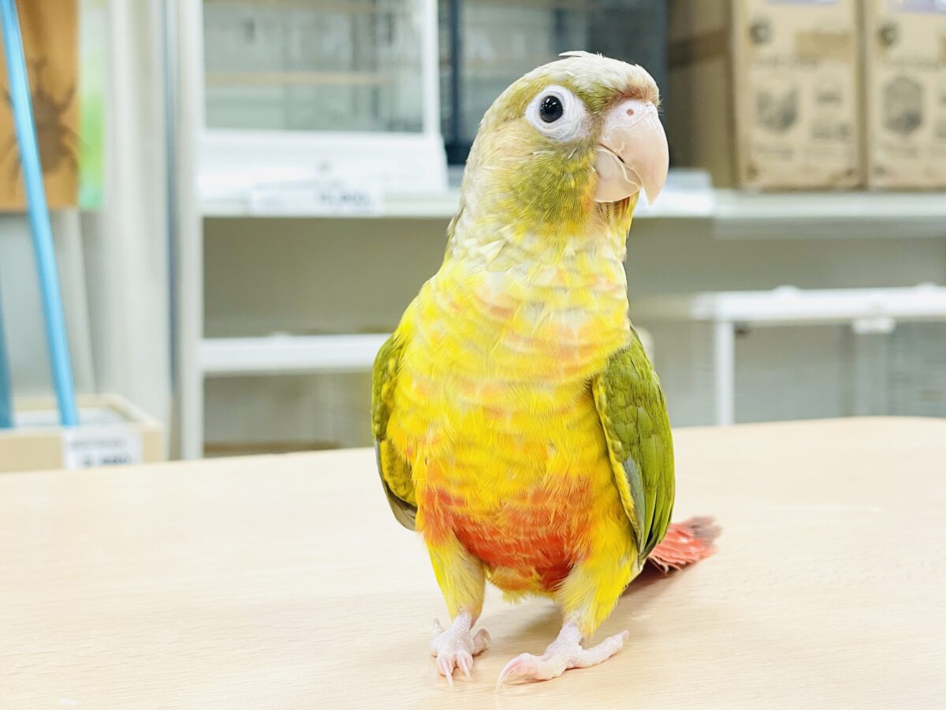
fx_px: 1421
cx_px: 473
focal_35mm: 52
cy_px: 355
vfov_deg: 28.0
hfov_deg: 36.8
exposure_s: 1/99
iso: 125
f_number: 2
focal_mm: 6
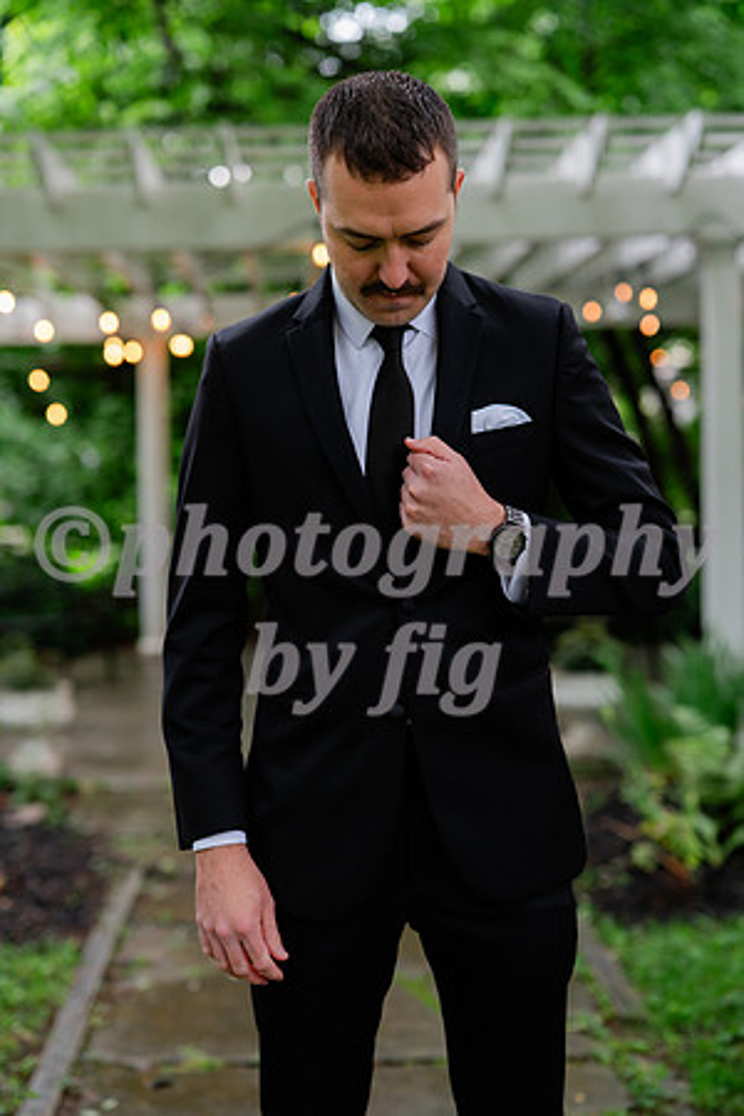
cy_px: 558
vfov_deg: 39.6
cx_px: 372
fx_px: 1550
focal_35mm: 50
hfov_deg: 27.0
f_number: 2
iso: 320
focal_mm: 50
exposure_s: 1/400
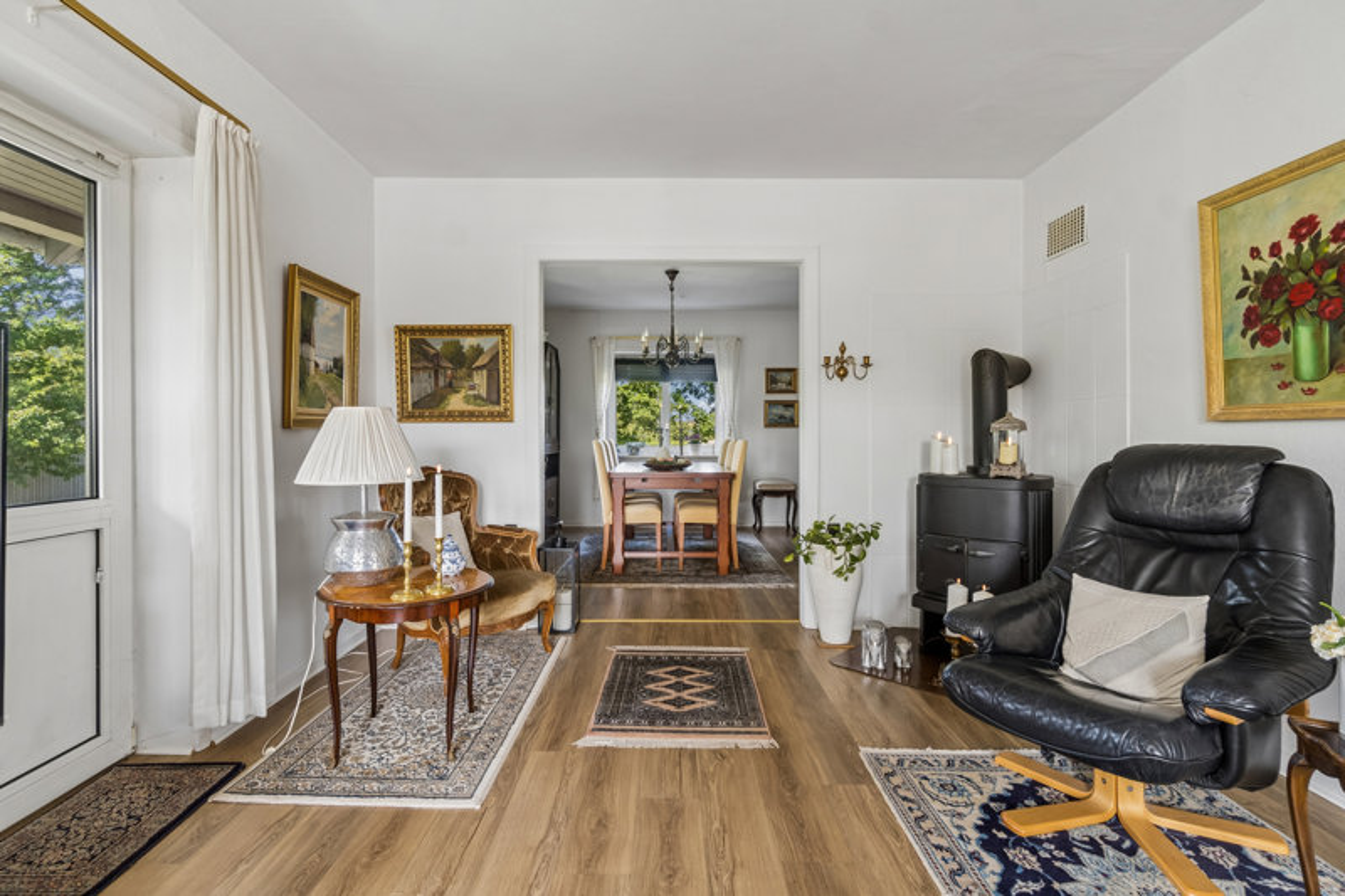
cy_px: 448
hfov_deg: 95.0
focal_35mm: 16
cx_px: 672
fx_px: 616
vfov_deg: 72.0
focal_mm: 11
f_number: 8
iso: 200
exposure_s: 1/50
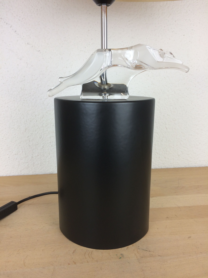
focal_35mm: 29
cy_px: 139
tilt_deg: -15.8
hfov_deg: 48.2
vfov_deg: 61.7
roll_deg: +1.3
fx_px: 232
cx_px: 104
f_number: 2.2
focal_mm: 4.15
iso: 40
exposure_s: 1/50
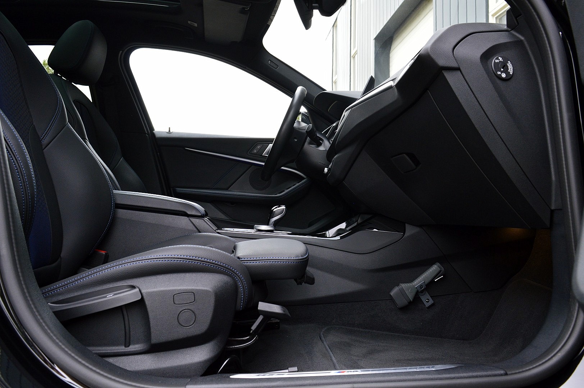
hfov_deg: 62.0
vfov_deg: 43.5
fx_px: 486
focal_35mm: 30
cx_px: 292
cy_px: 194
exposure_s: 1/60
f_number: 8
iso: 500
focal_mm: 20
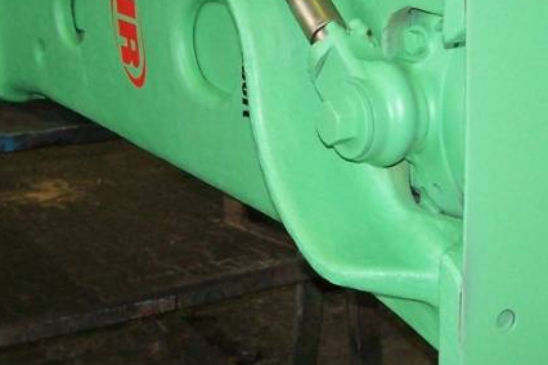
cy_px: 130
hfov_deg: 21.3
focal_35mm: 95
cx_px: 385
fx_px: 1446
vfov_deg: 14.4
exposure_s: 1/60
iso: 140
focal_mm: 6.3
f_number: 2.8
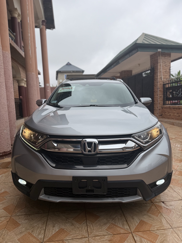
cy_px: 122
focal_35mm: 24
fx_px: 168
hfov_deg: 56.8
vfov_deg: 71.6
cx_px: 91
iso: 80
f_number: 1.78
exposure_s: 1/1361
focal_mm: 6.76
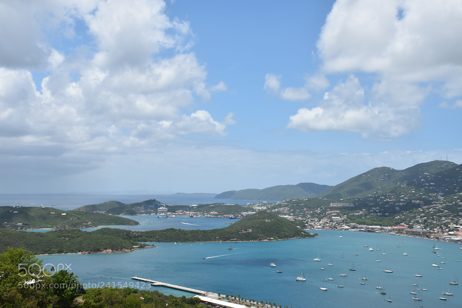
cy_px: 154
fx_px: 616
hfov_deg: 41.1
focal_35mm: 48
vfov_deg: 28.1
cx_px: 231
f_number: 11
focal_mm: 32
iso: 200
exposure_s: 1/500
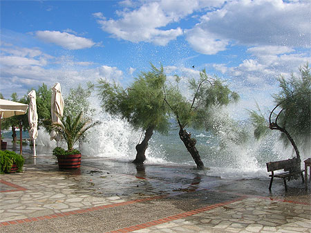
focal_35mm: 35
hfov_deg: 52.7
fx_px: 314
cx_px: 156
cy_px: 116
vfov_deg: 40.7
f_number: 5.6
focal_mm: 5.8
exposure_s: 1/387
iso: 50
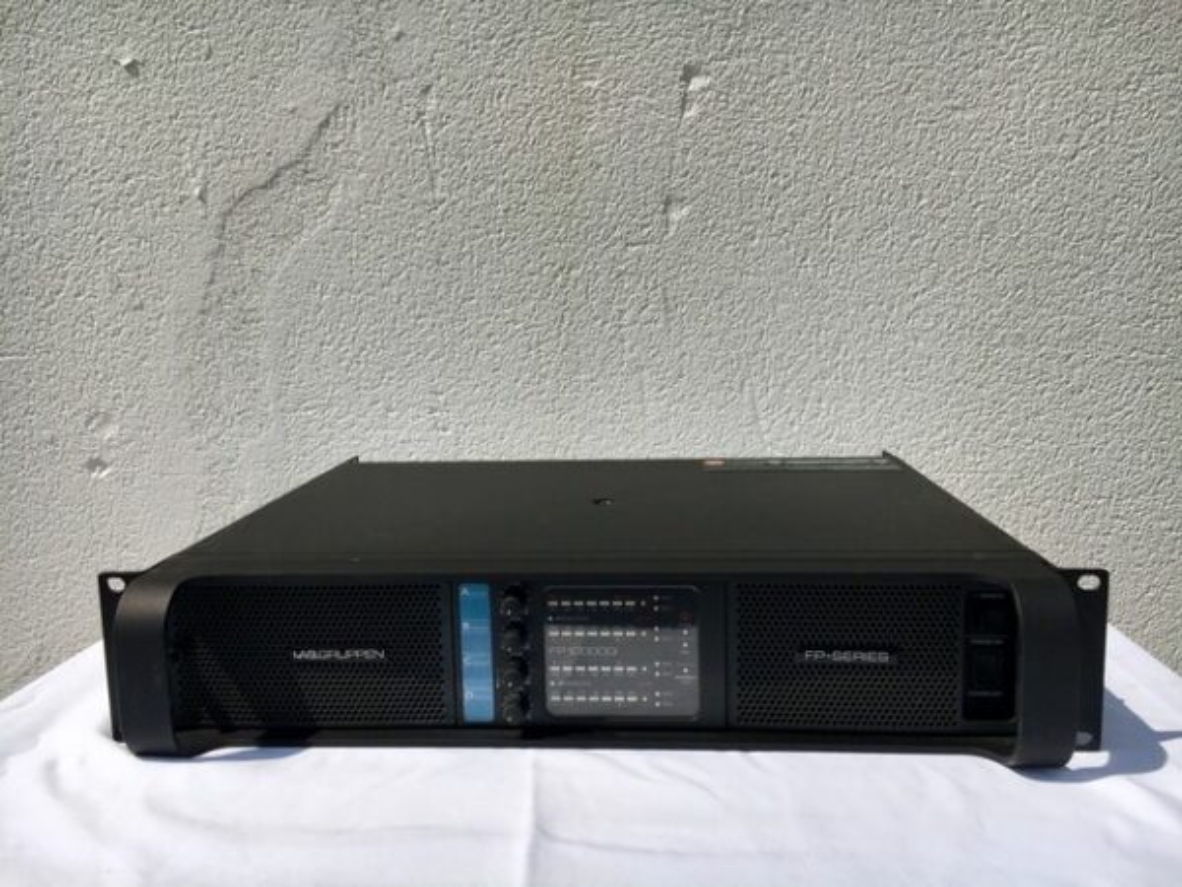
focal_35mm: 29
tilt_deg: -7.5
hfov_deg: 61.7
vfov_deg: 48.2
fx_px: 990
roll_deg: -2.4
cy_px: 444
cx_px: 591
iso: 25
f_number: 2.2
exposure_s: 1/4808
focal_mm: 4.15
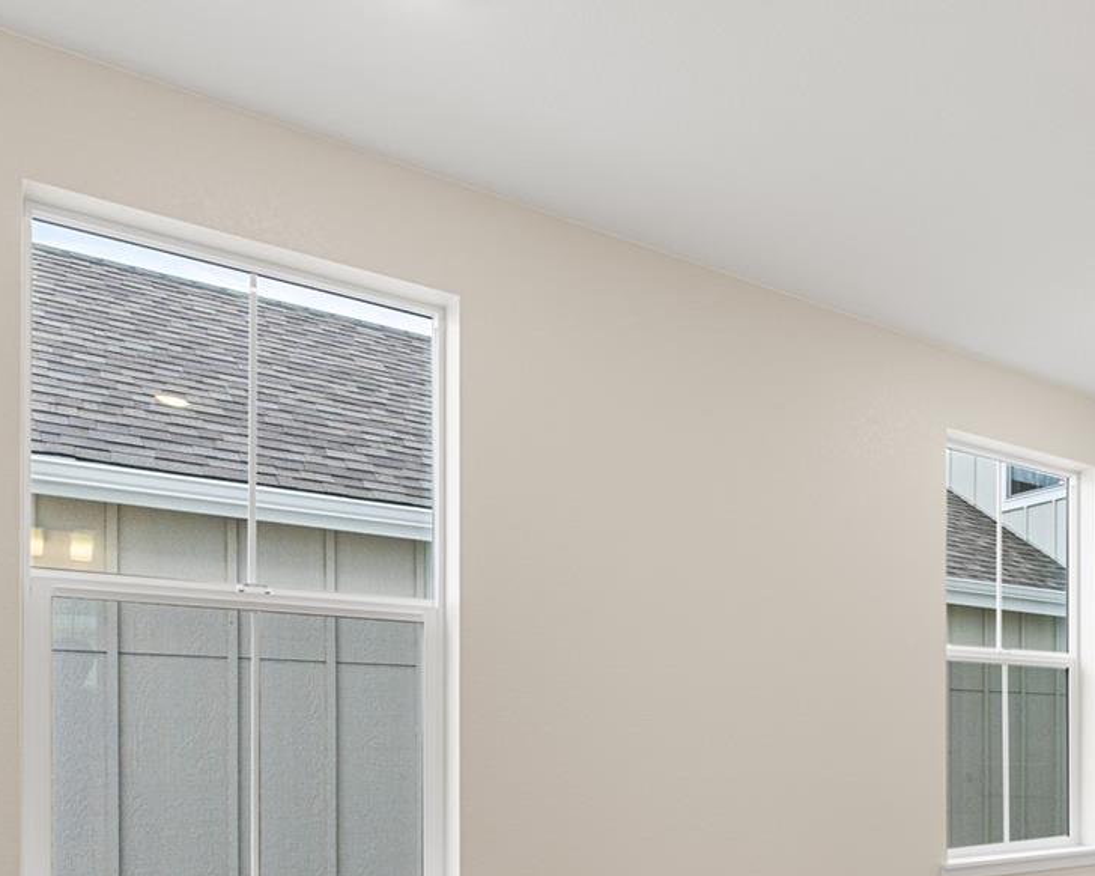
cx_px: 1146
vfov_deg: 42.1
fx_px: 1069
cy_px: 730
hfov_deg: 44.3
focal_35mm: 33
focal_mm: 16
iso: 400
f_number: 10
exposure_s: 1/8
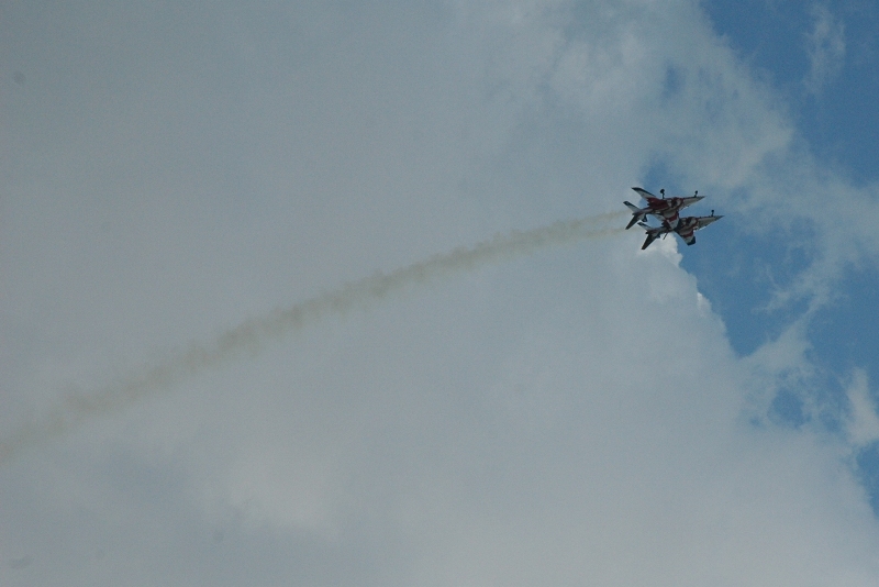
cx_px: 440
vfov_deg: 13.1
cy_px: 294
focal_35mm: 105
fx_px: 2565
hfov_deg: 19.4
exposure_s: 1/500
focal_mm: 70
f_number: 11
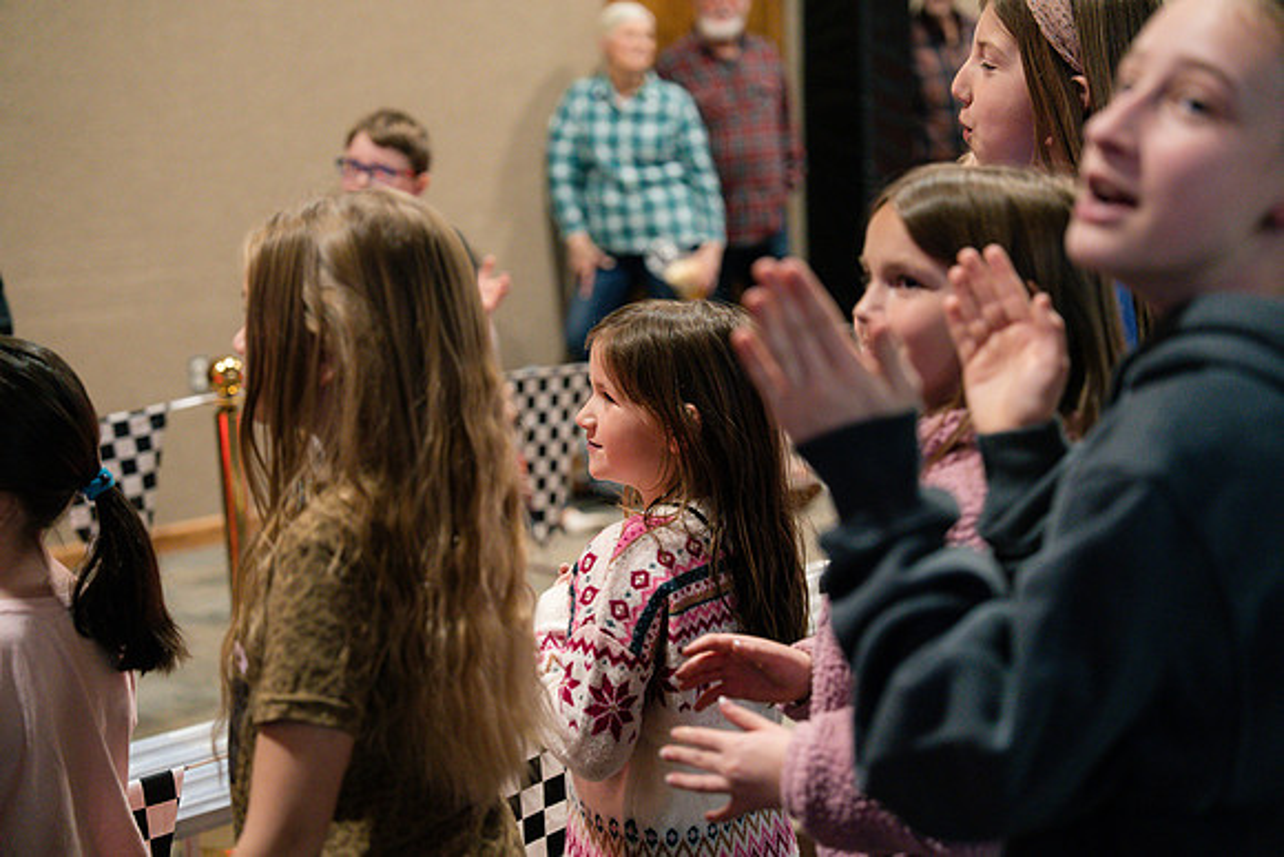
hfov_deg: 28.8
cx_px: 642
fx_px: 2497
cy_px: 428
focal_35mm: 70
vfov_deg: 19.5
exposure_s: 1/320
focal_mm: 70
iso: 2500
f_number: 2.8
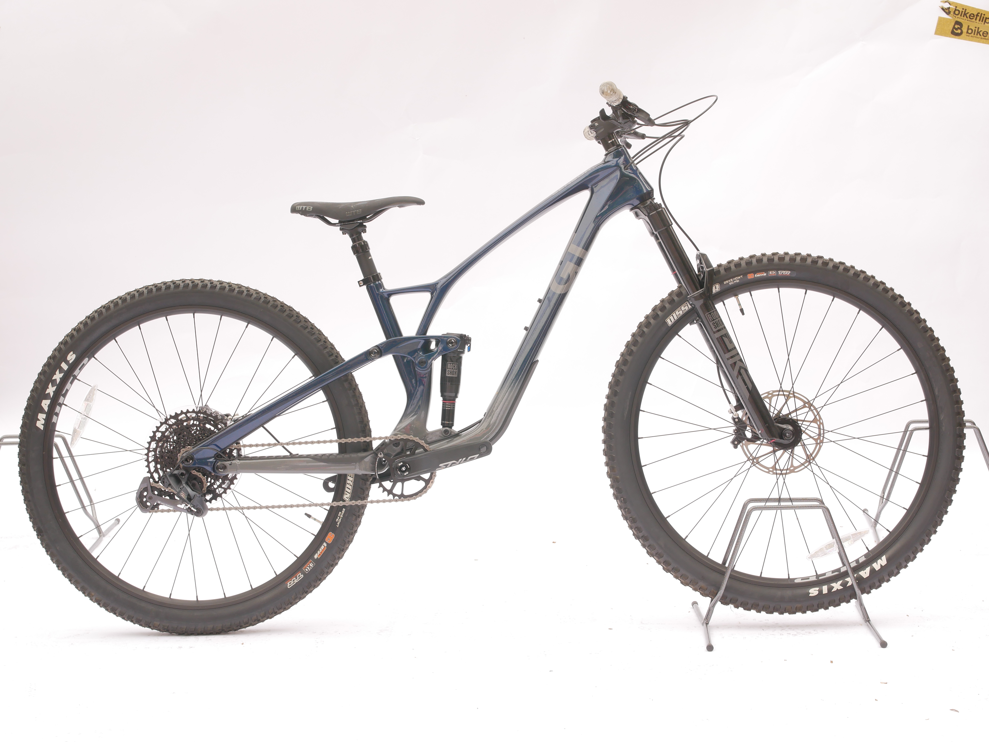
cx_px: 494
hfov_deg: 23.3
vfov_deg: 17.6
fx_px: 2401
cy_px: 371
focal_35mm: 84
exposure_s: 1/125
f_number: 7.1
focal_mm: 42
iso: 200
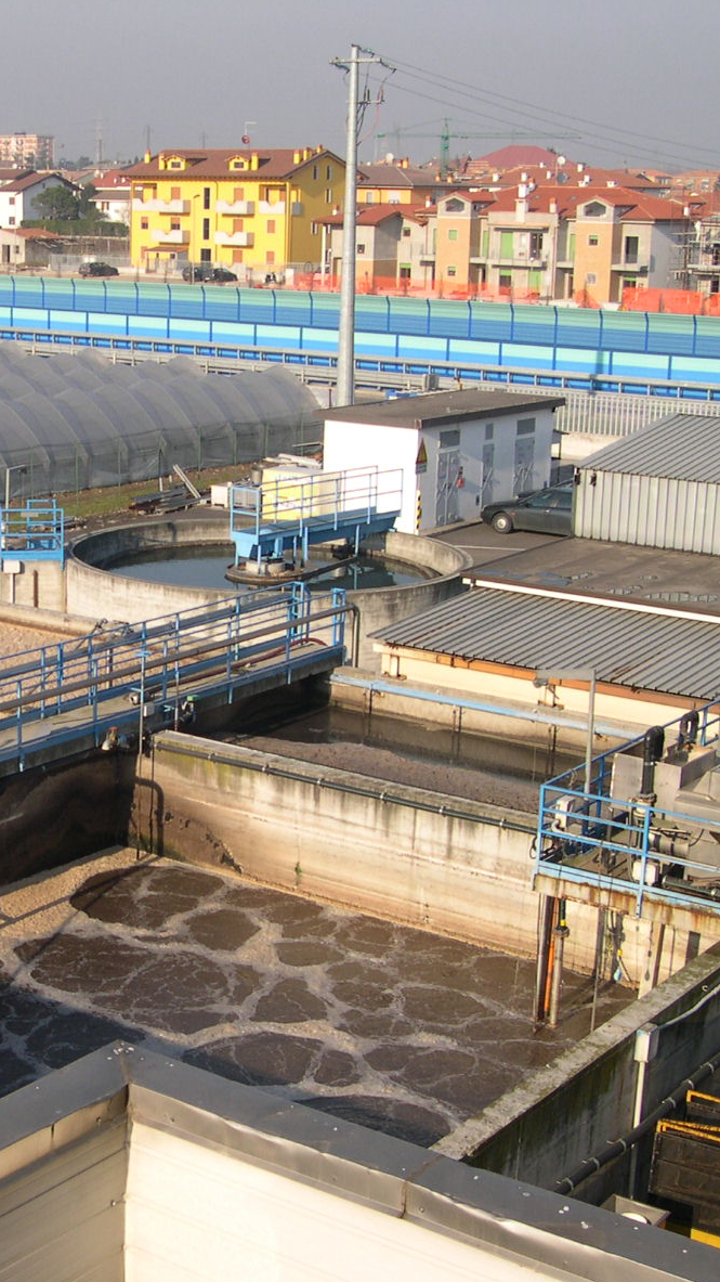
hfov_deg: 20.8
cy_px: 646
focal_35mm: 56
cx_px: 16
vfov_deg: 37.2
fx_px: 1902
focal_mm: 8
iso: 100
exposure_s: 1/127
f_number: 7.6
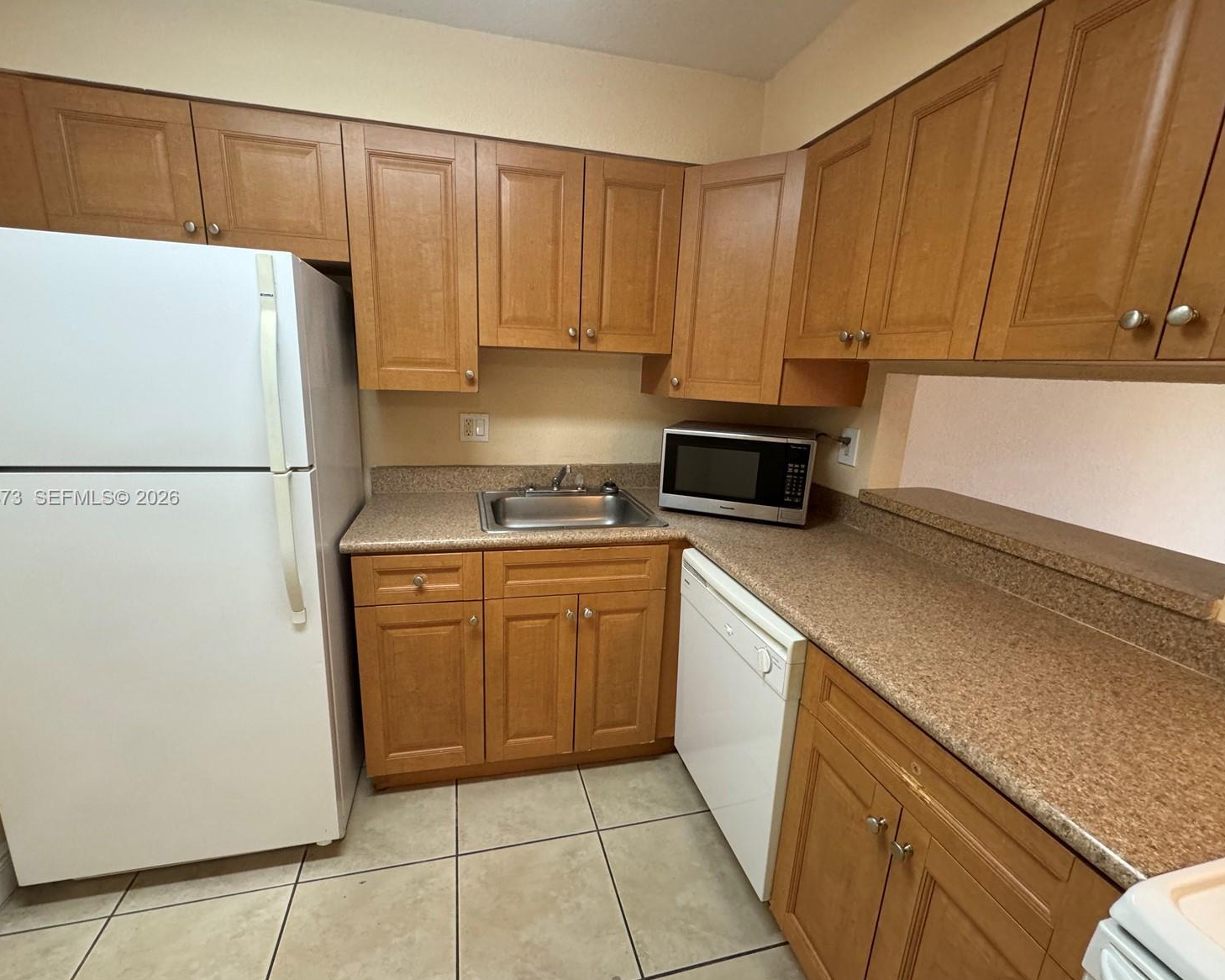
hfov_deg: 96.8
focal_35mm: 15
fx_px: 544
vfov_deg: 84.0
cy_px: 498
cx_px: 589
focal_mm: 2.22
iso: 320
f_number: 2.2
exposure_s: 1/120
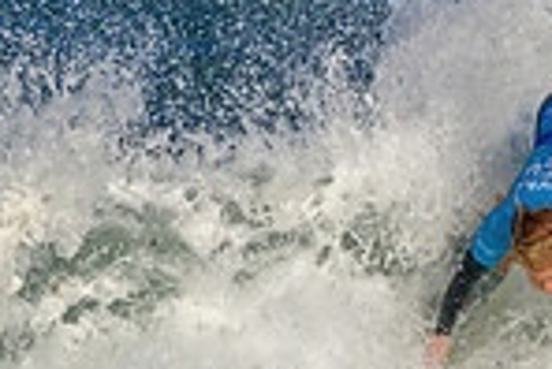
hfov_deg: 0.5
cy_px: 456
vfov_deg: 0.3
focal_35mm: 4108
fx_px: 63050
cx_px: 676
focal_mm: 1000
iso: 900
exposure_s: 1/3200
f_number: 11
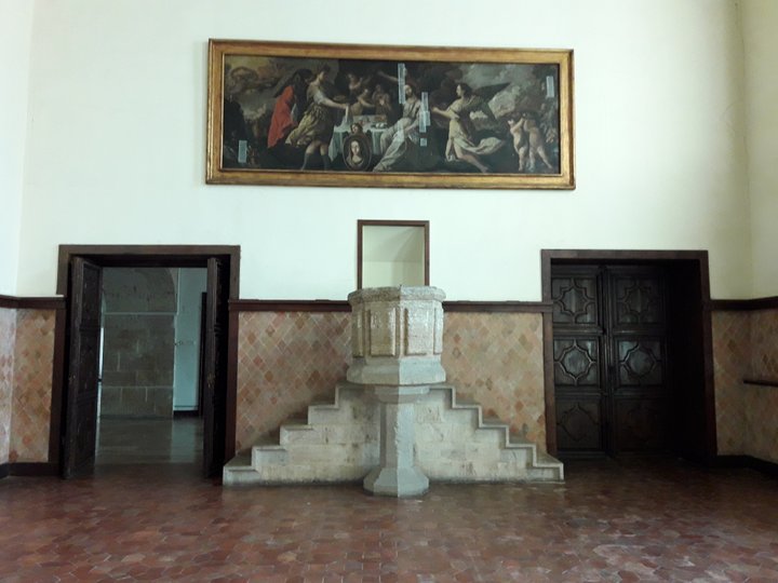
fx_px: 629
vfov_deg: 49.7
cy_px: 292
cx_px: 389
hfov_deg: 63.4
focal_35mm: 28
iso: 160
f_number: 1.9
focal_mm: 3.7
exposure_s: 1/33
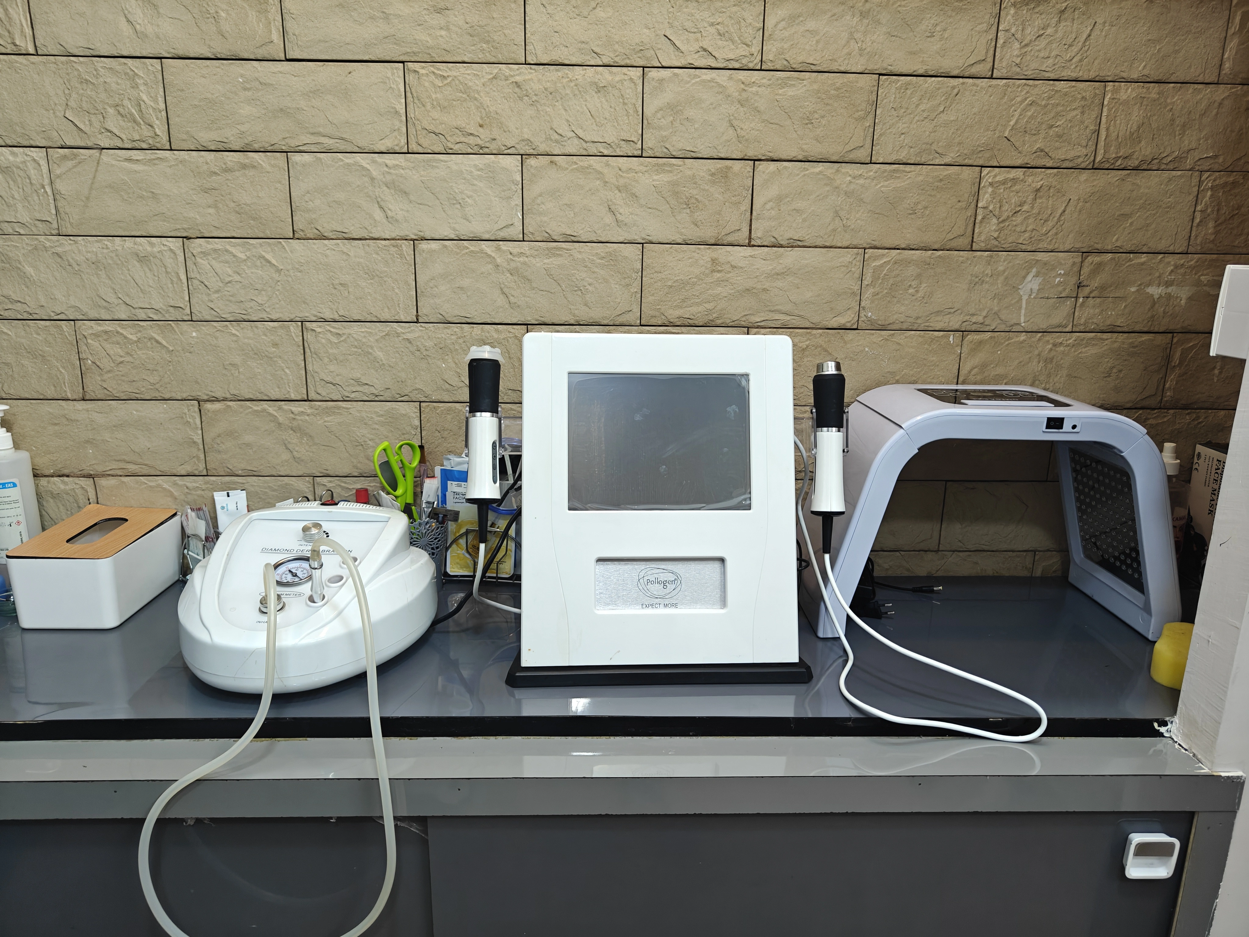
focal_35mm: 24
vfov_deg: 56.8
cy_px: 468
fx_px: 866
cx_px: 624
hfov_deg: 71.6
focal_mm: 5.59
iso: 320
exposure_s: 1/100
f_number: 1.8
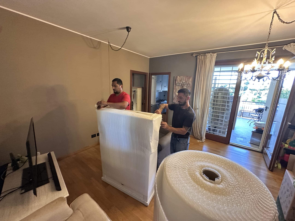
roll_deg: -3.6
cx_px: 148
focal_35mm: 14
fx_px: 119
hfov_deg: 102.1
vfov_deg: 85.7
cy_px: 110
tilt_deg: -12.1
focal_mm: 2.22
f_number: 2.2
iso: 400
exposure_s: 1/60
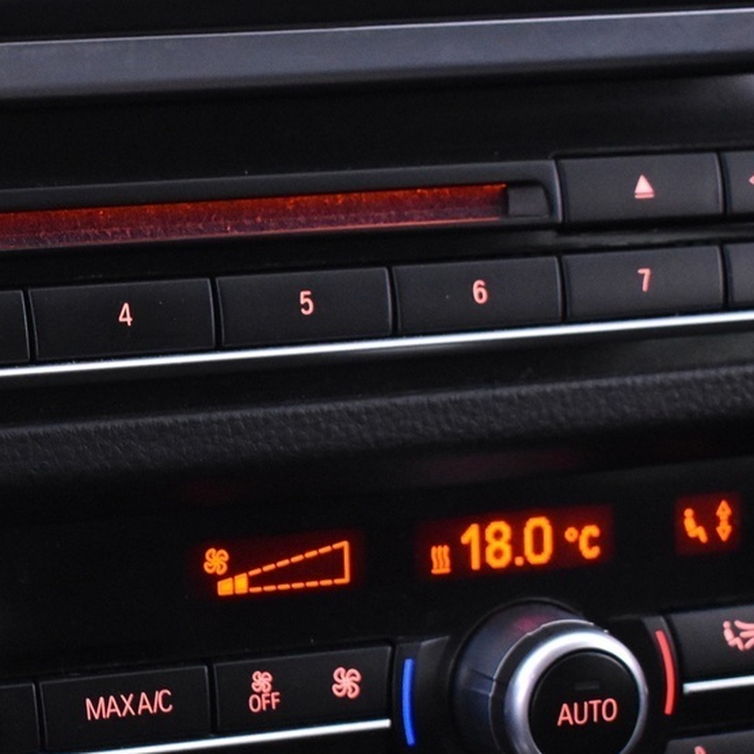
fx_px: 2840
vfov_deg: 15.1
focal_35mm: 115
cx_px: -91
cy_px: 511
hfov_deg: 14.7
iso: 3200
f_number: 4.2
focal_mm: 31
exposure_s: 1/20
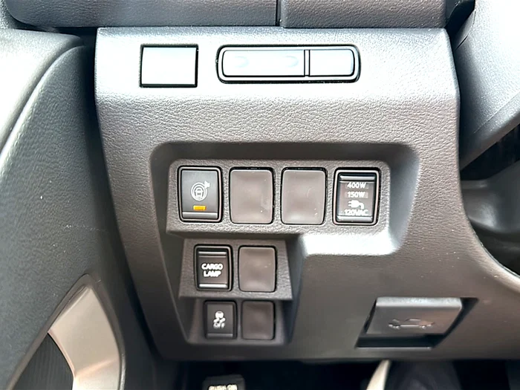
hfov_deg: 61.7
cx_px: 260
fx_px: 436
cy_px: 195
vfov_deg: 48.2
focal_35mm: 29
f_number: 1.78
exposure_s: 1/40
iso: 125
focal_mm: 6.86
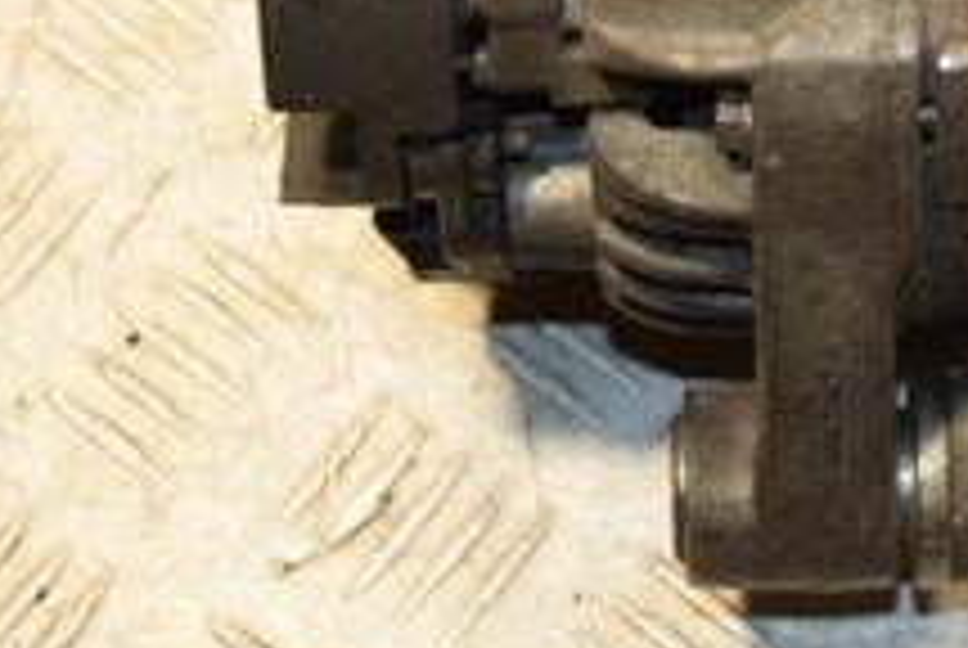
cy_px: -126
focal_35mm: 142
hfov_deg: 14.2
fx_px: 3823
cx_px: 1022
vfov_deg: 9.6
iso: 800
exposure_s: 1/200
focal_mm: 34
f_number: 5
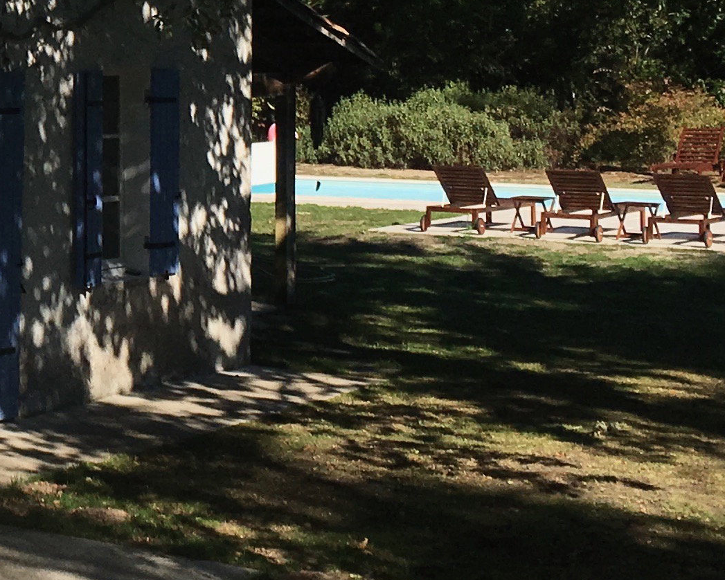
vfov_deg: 13.9
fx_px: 2339
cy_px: -4
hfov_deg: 16.5
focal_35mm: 109
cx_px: -250
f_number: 2.2
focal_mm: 4.15
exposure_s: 1/2262
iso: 25
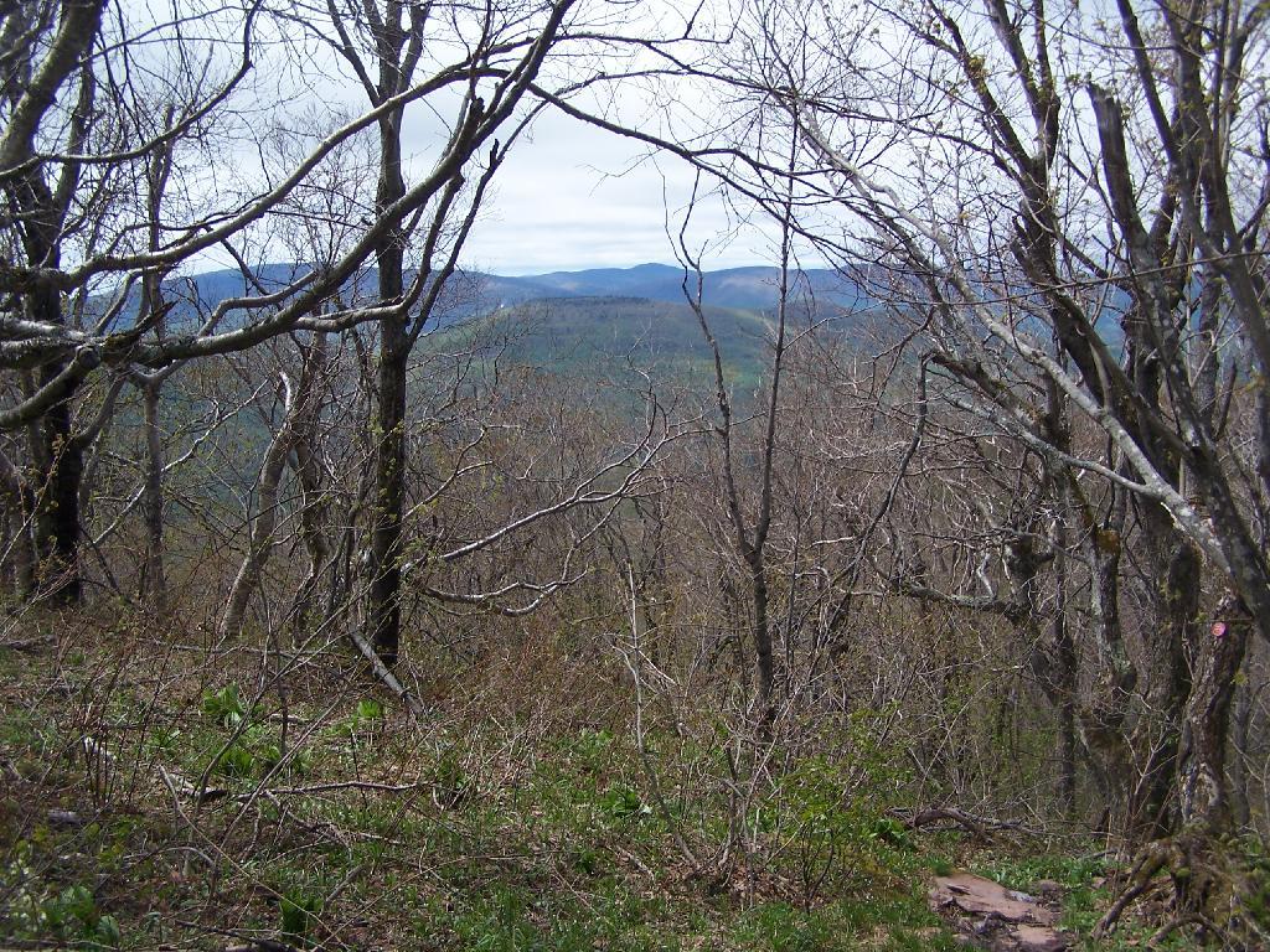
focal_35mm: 38
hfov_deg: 49.0
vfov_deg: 37.7
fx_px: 1394
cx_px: 635
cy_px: 476
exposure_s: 1/1000
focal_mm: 6.3
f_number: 2.8
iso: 80
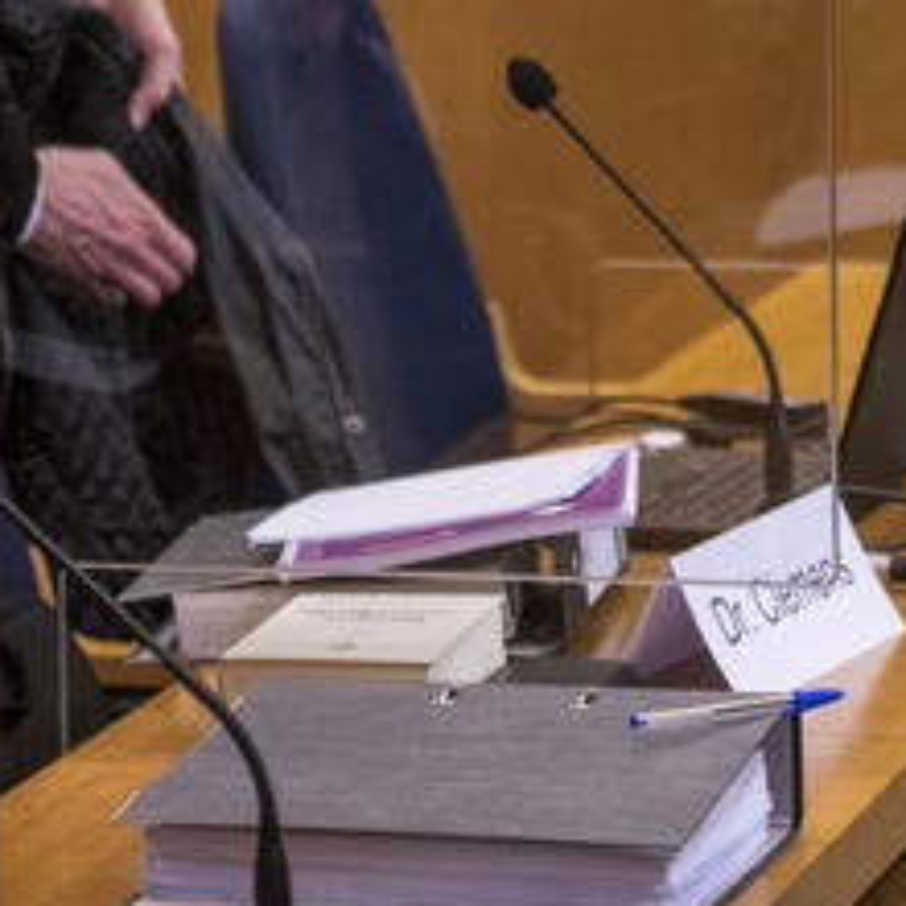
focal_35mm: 249
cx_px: 210
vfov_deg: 7.0
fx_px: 7373
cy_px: 10
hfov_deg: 7.0
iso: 2500
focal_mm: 70
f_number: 2.8
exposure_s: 1/200
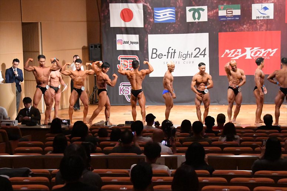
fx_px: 773
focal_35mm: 97
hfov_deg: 21.0
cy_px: 96
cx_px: 144
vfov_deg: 14.1
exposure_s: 1/400
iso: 18000
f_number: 5.6
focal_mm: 65
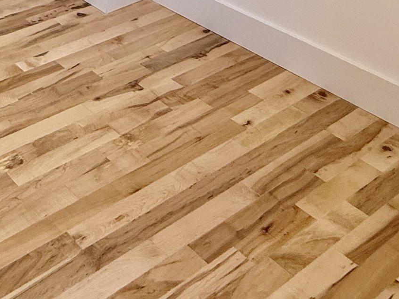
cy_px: -223
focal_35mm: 51
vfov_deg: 20.8
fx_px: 588
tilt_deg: -7.4
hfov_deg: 30.7
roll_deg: +0.9
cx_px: -99
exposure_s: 1/120
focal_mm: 2.22
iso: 200
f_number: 2.2
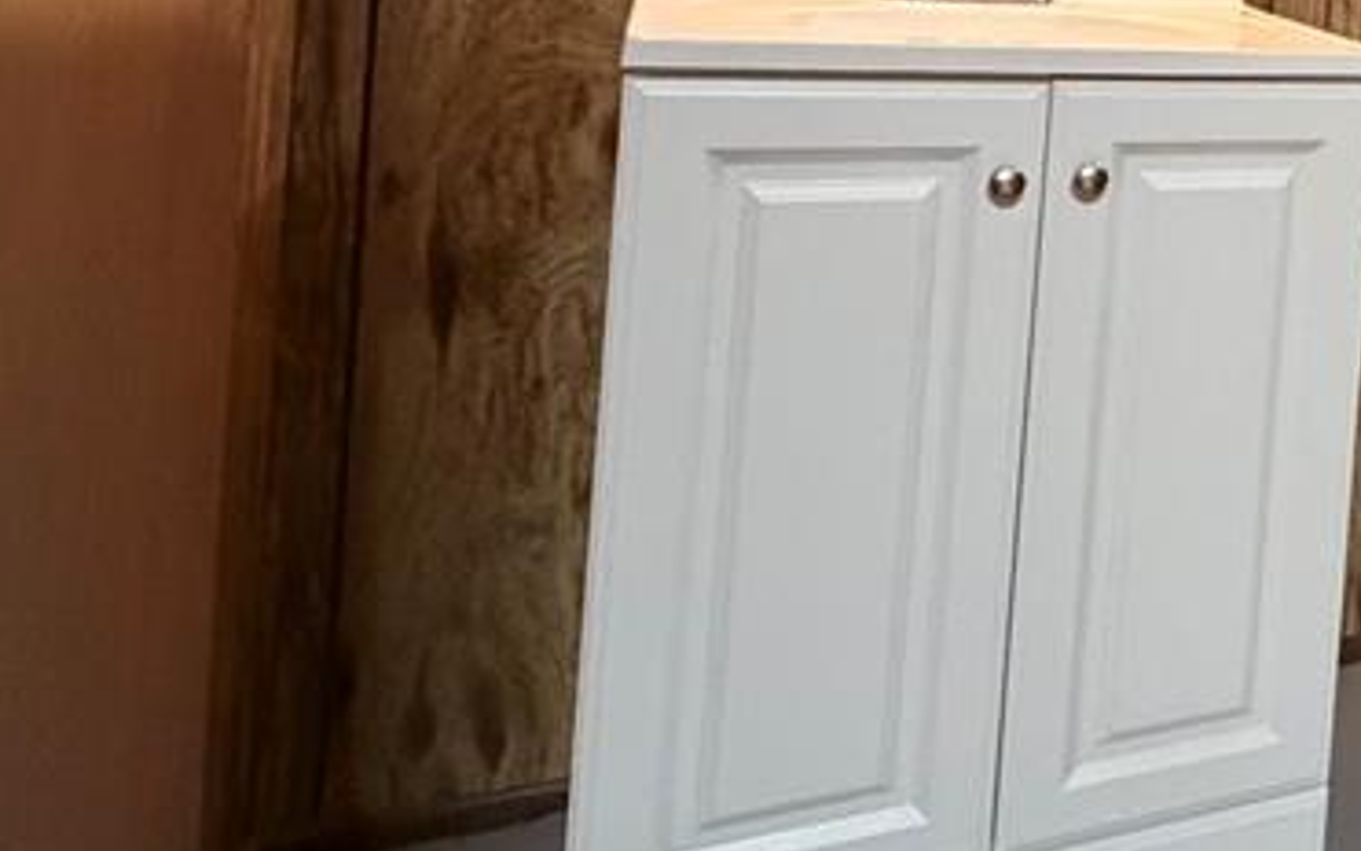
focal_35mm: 41
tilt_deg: -0.9
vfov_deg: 28.5
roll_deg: -4.2
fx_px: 1521
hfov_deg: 38.4
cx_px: 1552
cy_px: -73
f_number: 2.2
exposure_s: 1/60
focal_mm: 2.22
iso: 1000
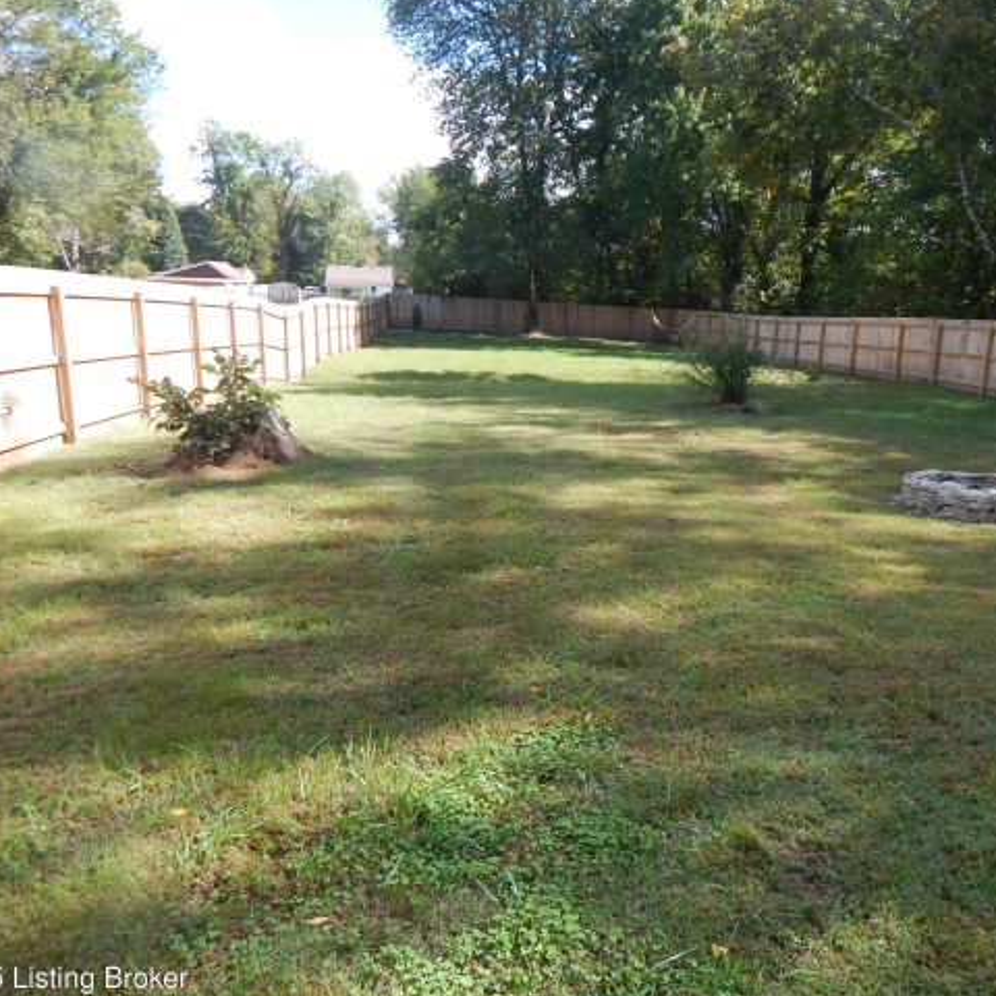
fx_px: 879
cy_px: 506
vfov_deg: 59.1
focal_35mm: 27
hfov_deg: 58.5
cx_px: 607
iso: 125
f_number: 3
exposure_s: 1/400
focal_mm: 4
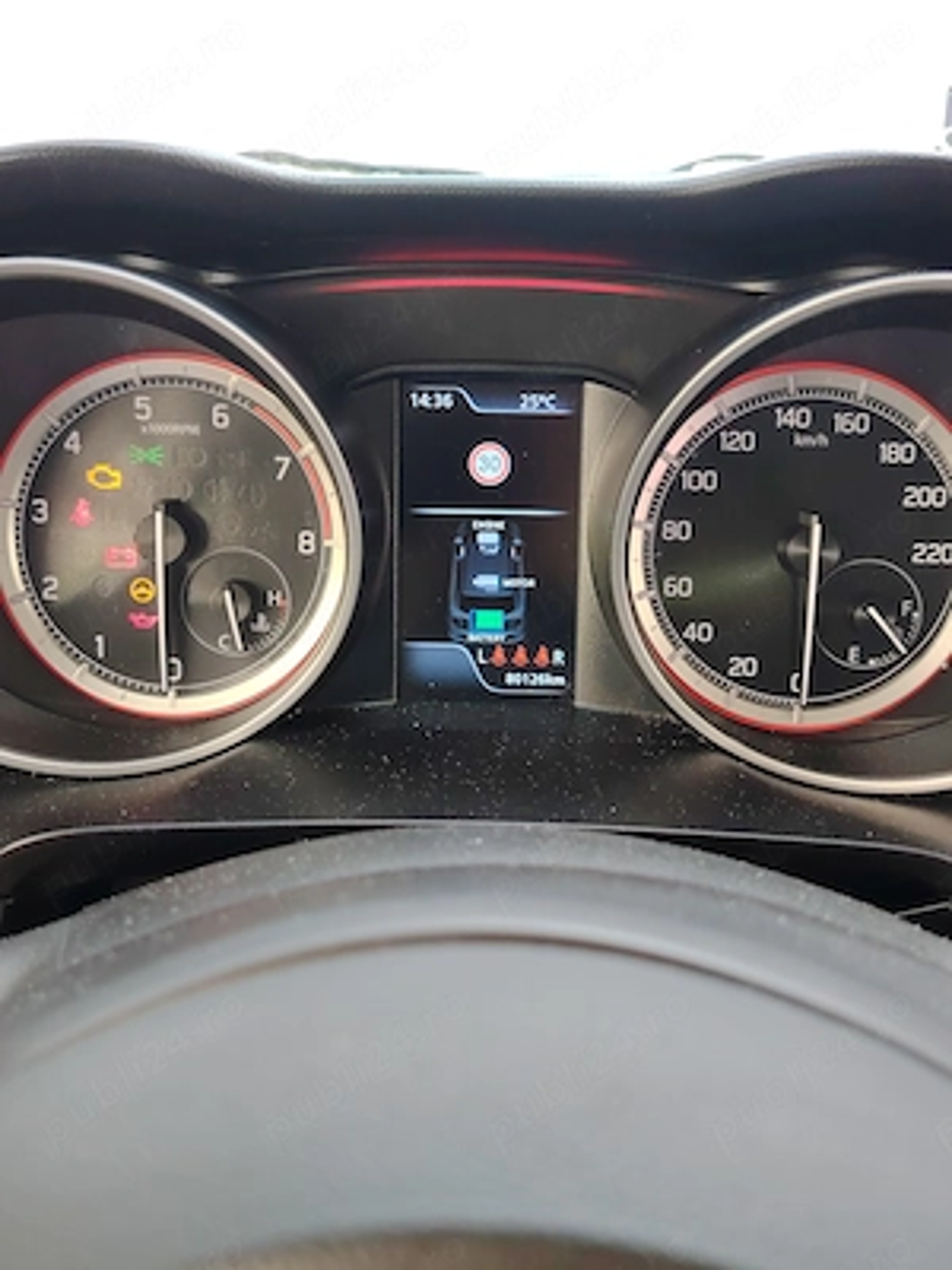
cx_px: 476
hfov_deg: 41.8
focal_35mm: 34
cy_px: 635
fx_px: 1247
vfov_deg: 54.0
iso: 394
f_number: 1.75
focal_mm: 5.25
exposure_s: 1/33.3
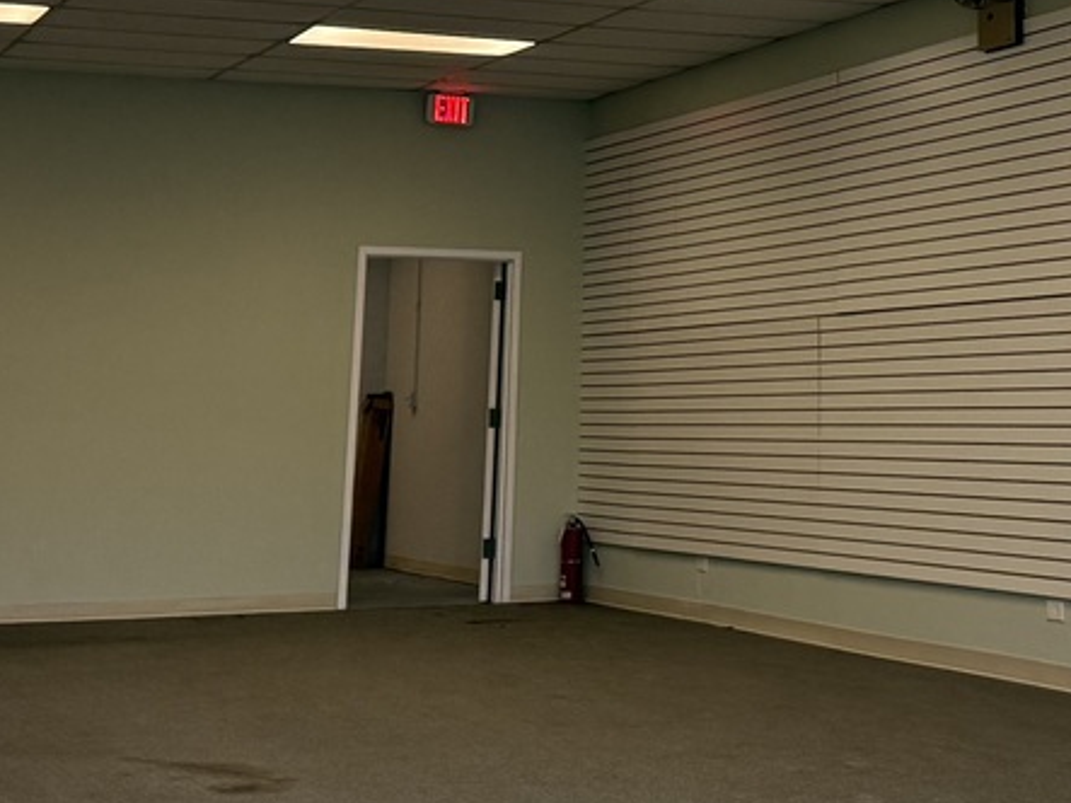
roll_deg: +0.1
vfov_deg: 18.3
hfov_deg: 24.6
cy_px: -46
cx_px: 880
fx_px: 2413
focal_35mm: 78
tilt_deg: +10.7
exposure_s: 1/120
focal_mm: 6.76
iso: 250
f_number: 1.78
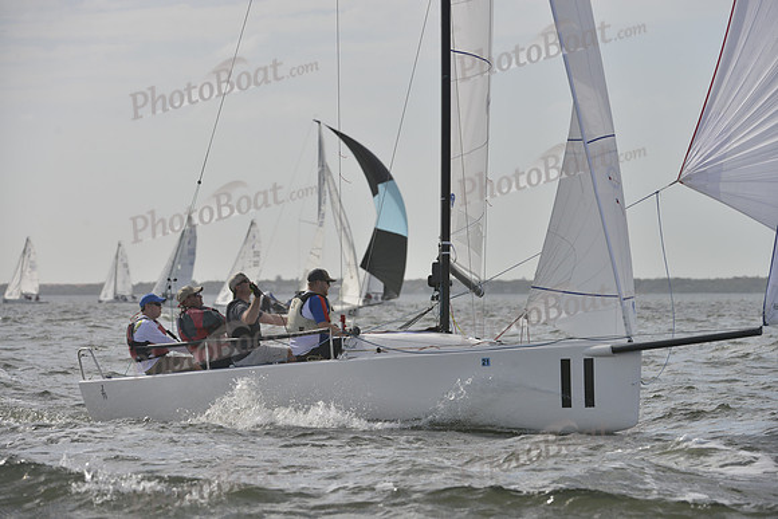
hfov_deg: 10.3
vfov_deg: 6.9
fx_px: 4323
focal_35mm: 200
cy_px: 260
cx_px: 389
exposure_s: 1/2000
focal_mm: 200
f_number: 7.1
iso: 400
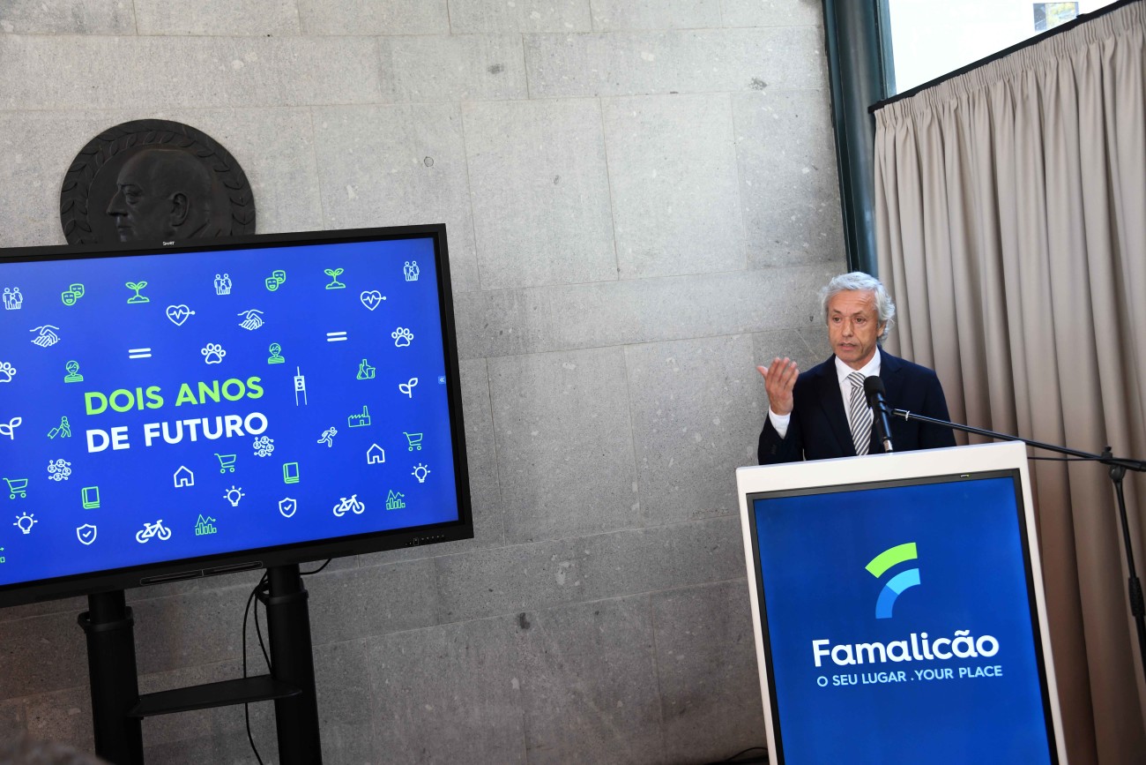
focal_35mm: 48
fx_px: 1528
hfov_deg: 41.1
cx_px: 573
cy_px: 382
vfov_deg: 28.1
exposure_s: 1/125
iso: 1250
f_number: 5.6
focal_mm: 48
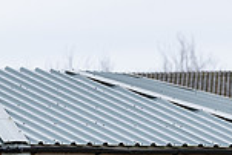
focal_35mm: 767
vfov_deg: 1.8
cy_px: 291
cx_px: 132
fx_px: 4948
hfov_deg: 2.7
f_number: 5
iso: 200
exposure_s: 1/500
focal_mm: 200
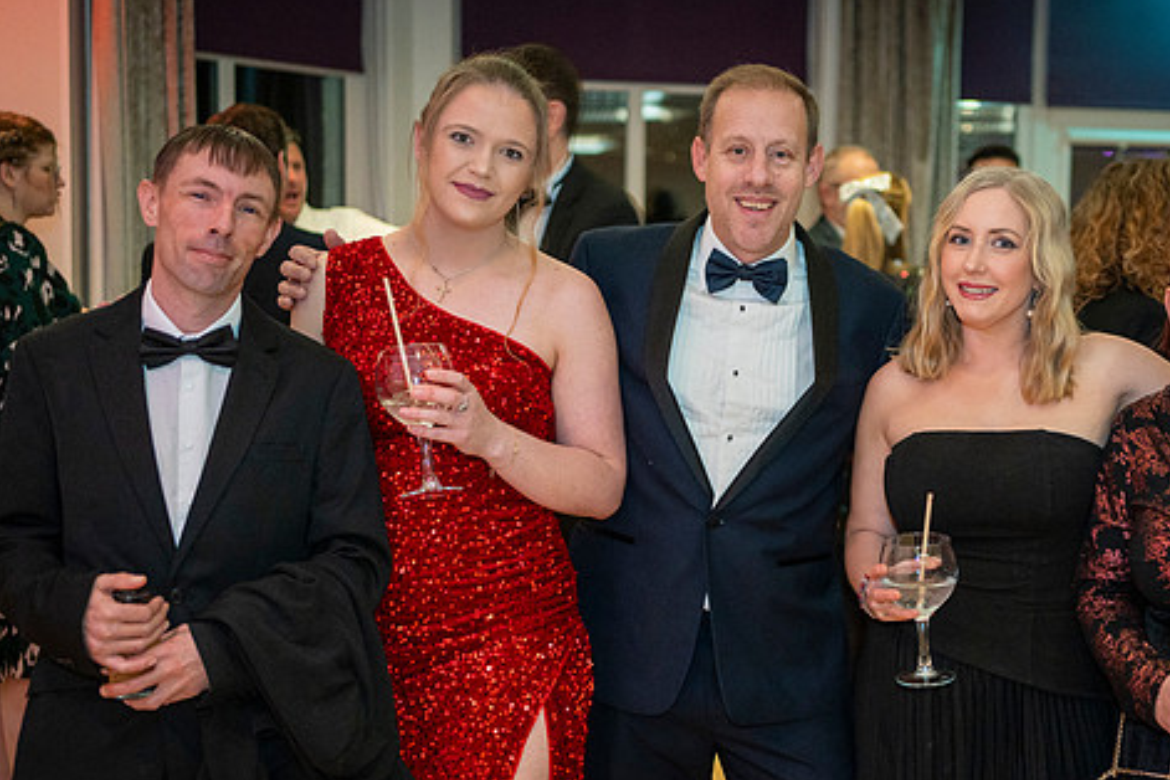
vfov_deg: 24.2
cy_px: 424
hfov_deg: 35.3
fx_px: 1820
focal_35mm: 56
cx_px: 787
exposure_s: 1/80
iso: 1250
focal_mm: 35
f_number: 1.8
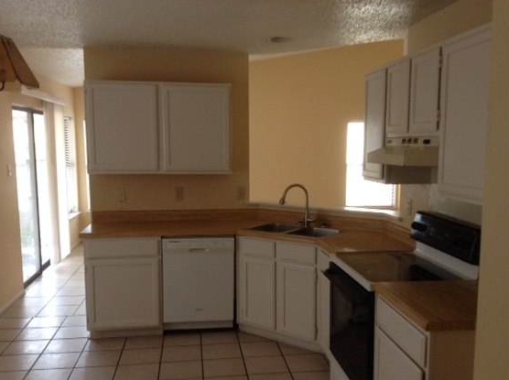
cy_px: 212
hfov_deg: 49.0
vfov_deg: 37.6
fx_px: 558
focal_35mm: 38
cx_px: 262
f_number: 2.4
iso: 100
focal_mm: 3.3
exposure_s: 1/24
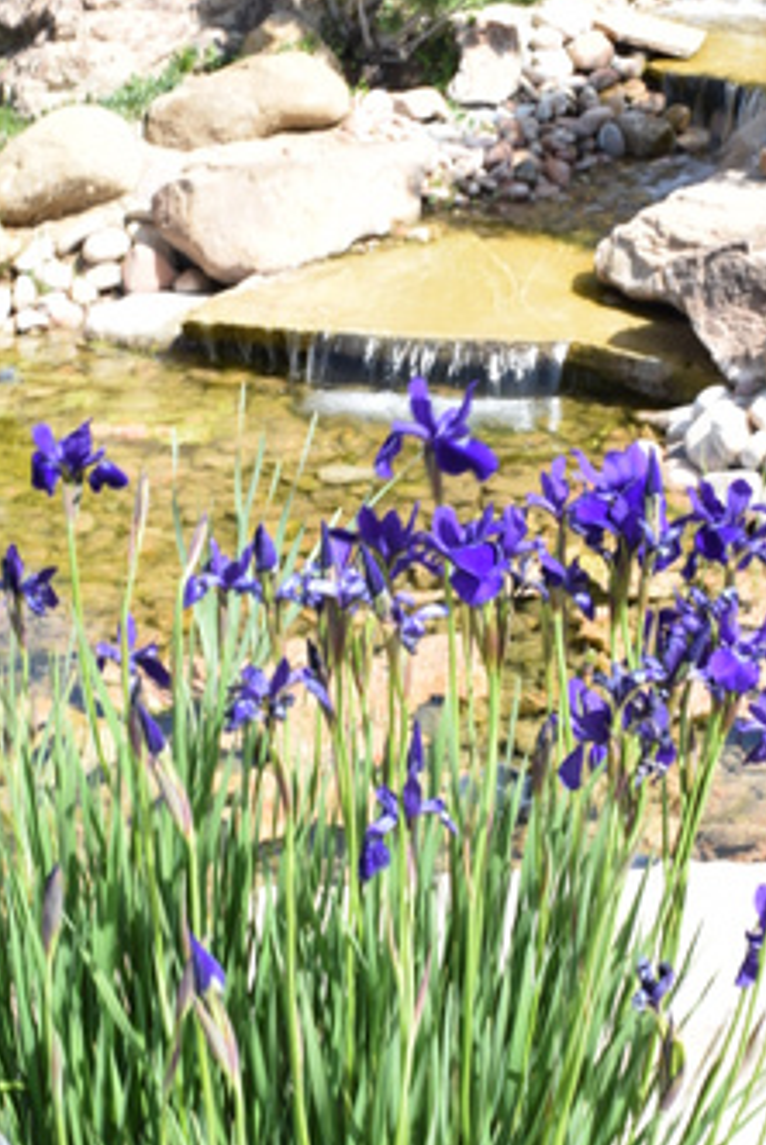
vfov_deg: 30.9
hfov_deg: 20.9
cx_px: 481
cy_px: 528
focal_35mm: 65
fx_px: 2070
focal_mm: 30
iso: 100
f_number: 29
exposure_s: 1/10
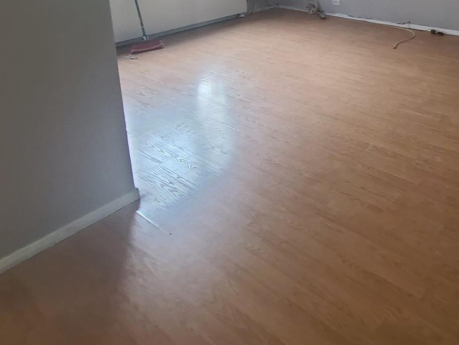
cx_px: 400
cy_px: -13
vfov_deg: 41.0
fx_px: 385
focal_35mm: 29
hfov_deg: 54.9
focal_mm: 2.2
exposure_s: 1/30
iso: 500
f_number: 2.2
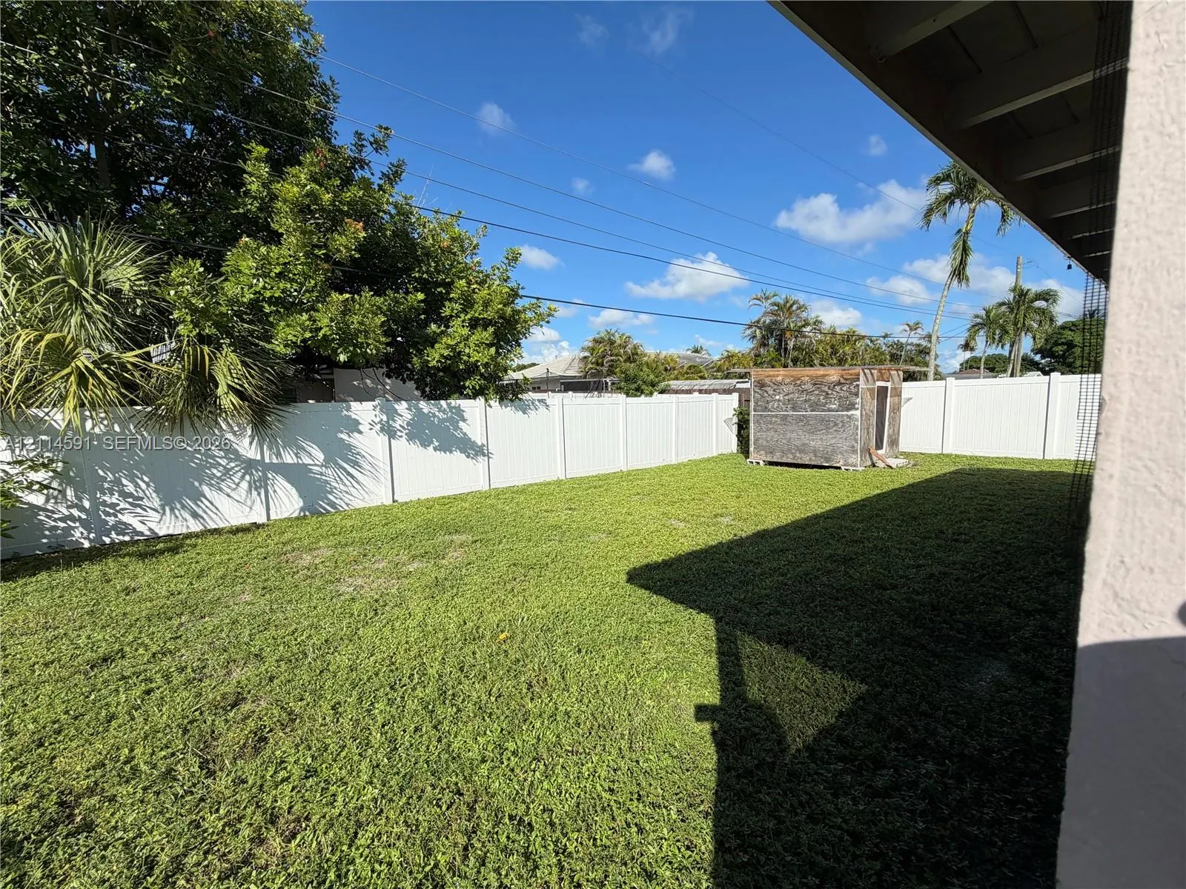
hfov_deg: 102.1
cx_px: 593
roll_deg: +1.8
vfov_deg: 85.7
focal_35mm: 14
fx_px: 480
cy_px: 444
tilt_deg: -6.2
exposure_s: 1/928
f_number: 2.2
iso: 20
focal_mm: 2.22
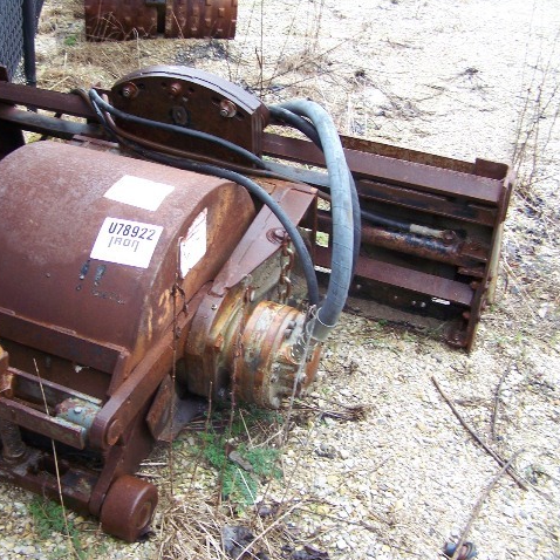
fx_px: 824
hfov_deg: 37.3
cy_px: 280
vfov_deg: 37.6
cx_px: 210
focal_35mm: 45
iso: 80
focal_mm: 6.3
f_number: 2.8
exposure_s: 1/30
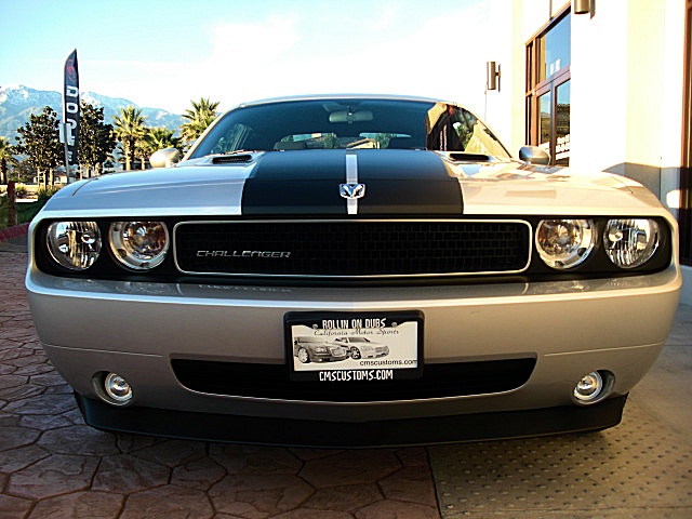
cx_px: 346
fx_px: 720
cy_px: 260
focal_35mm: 36
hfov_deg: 51.4
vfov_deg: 39.7
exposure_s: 1/125
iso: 50
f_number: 2.8
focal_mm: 6.3
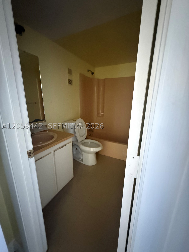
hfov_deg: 85.7
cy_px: 126
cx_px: 94
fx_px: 102
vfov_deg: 102.1
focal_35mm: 14
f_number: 2.2
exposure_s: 1/30
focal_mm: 2.22
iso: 1600
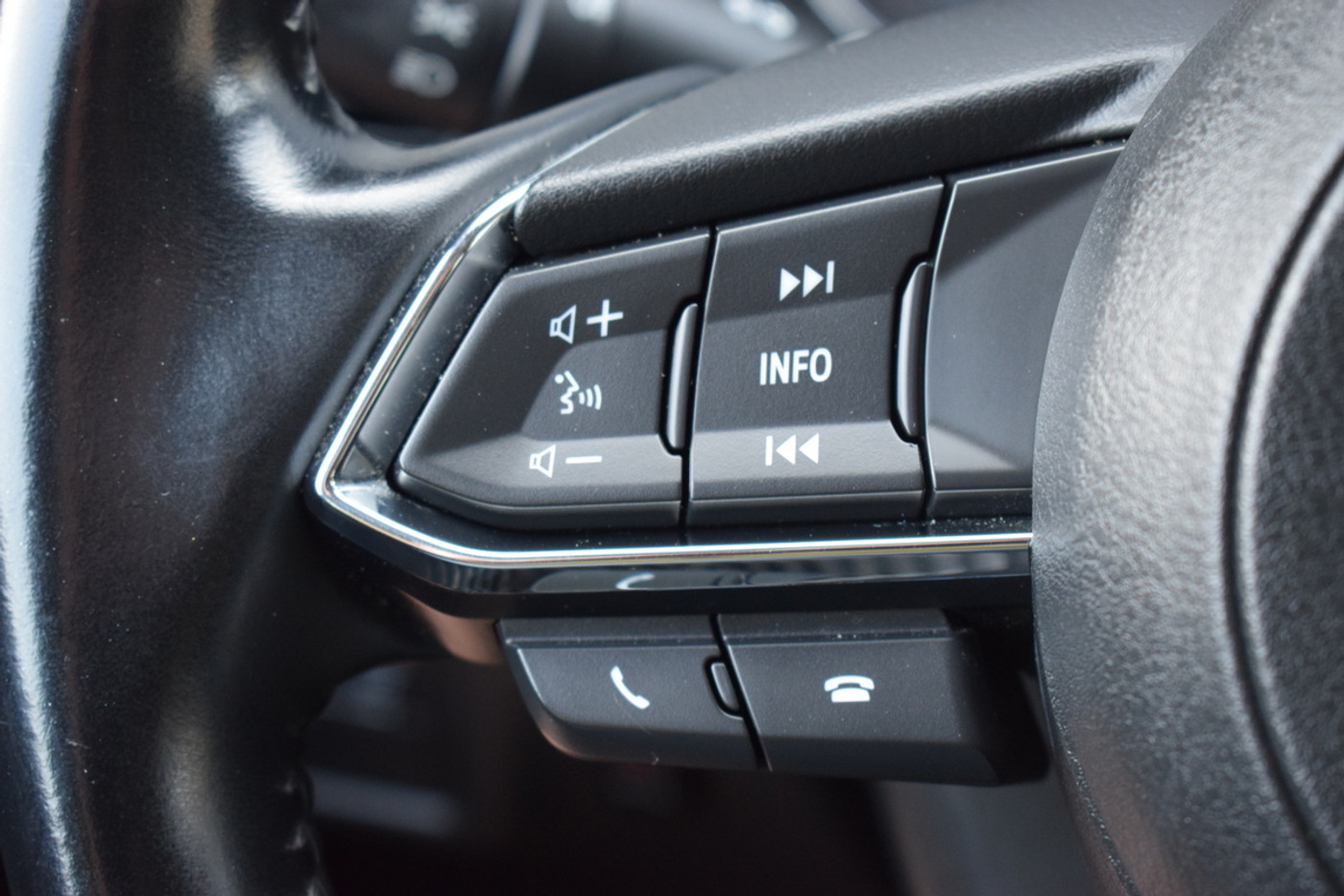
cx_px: 672
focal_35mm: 75
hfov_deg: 27.0
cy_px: 448
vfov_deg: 18.2
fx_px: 2799
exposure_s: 1/60
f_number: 5.6
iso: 1800
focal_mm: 50
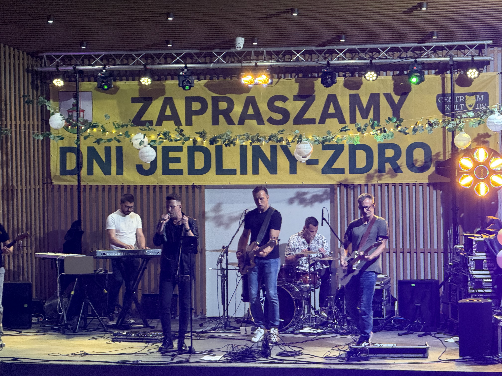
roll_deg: +0.6
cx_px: 251
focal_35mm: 120
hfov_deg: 16.4
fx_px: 1740
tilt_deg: -1.3
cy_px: 188
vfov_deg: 12.3
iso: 640
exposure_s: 1/60
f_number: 2.8
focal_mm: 15.66
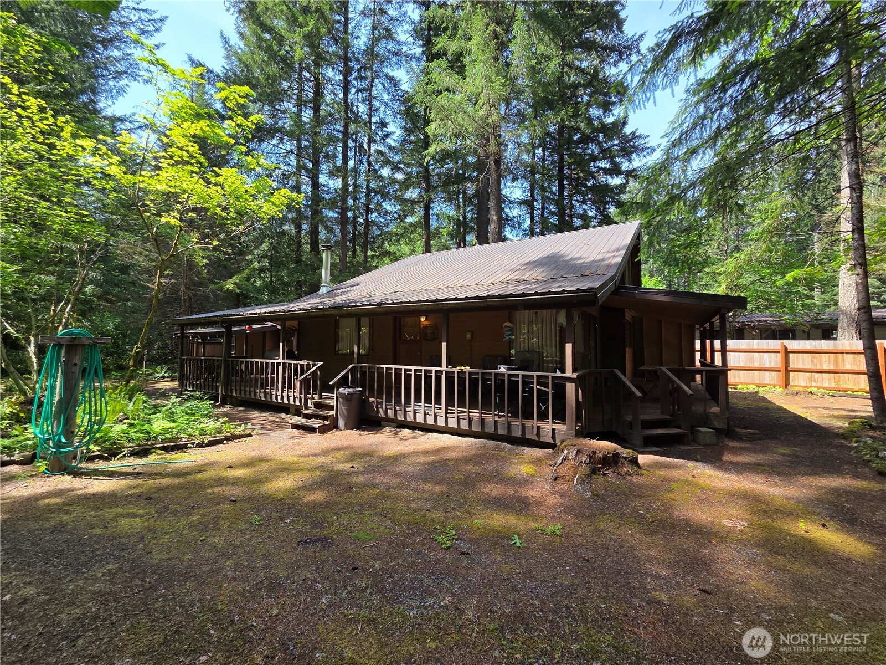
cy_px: 332
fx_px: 333
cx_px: 443
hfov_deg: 106.2
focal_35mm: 13
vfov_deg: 89.9
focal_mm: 2.2
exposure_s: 1/387
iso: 50
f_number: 2.2
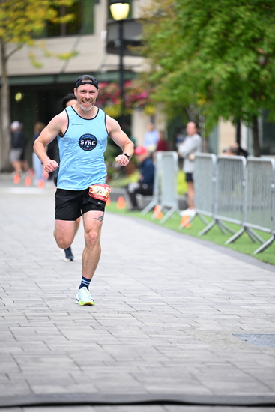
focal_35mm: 195
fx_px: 2233
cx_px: 138
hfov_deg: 7.0
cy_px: 206
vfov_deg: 10.5
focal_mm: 195
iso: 1250
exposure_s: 1/1250
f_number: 2.8
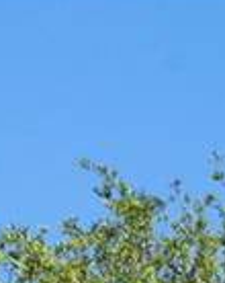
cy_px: 1070
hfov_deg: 7.6
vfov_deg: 7.9
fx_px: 1452
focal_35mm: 174
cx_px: 693
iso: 1600
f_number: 20
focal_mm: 16
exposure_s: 1/200
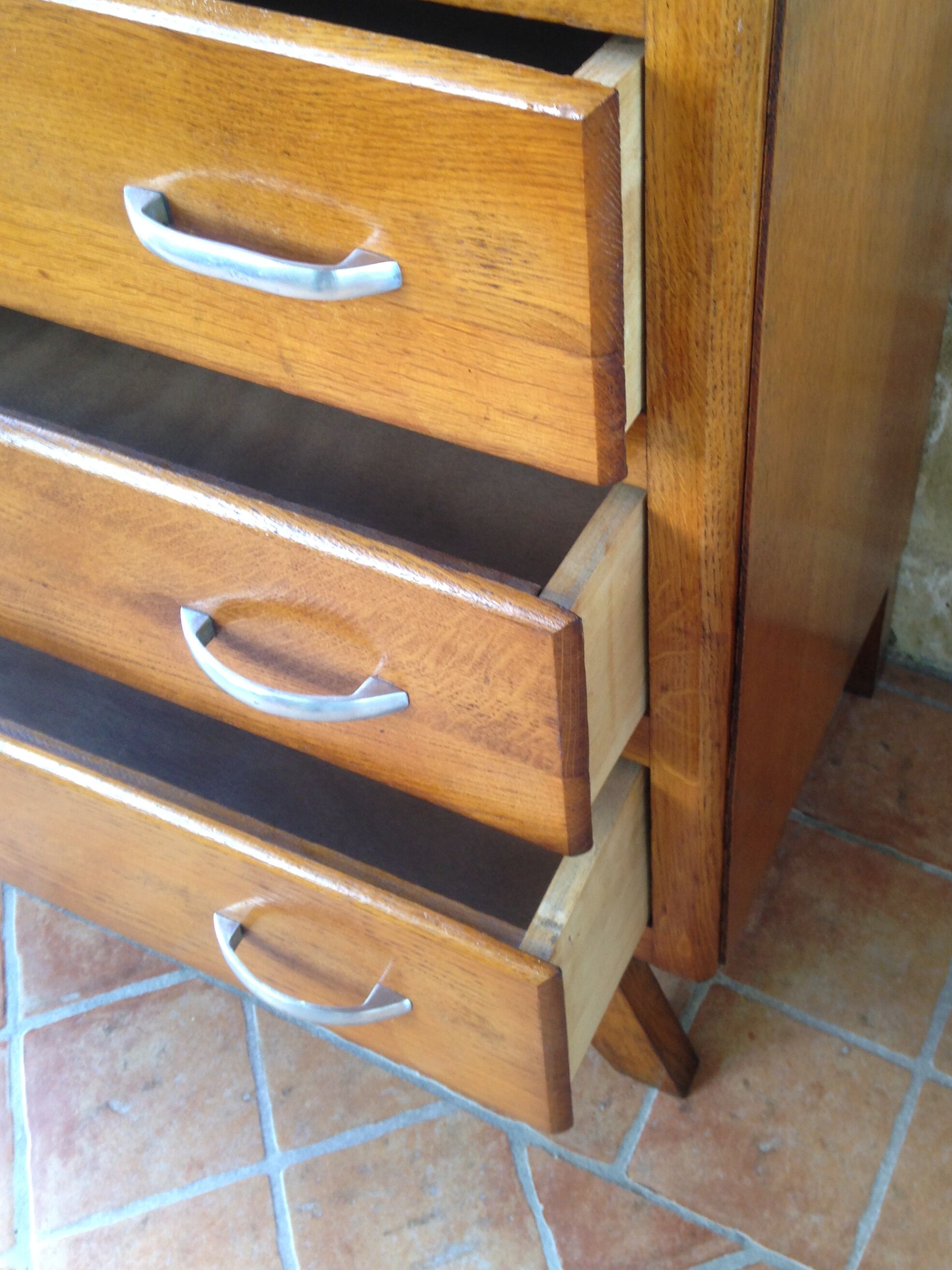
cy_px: 534
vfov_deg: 45.6
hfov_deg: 35.0
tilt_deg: -43.6
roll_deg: +3.3
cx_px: 584
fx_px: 1504
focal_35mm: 41
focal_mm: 4.12
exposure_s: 1/20
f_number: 2.4
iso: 50
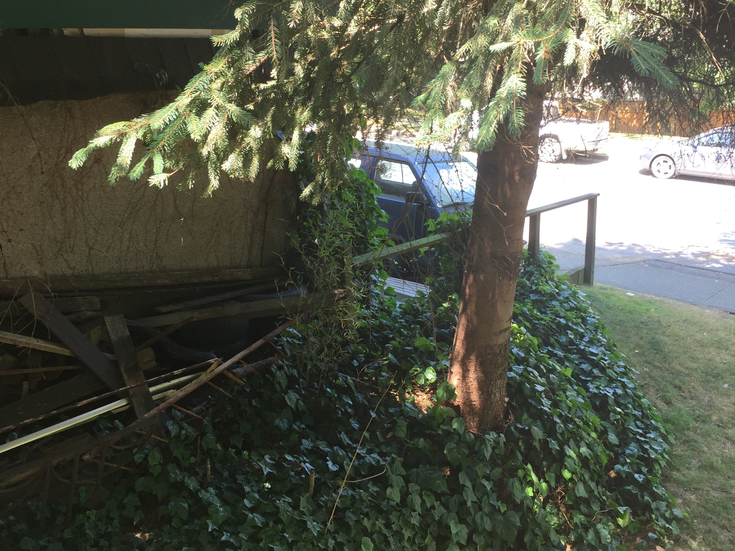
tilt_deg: -14.1
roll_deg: +0.9
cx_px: 430
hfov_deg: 52.4
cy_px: 269
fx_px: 743
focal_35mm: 35
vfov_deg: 40.7
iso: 50
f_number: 2.2
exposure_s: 1/120
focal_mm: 4.15
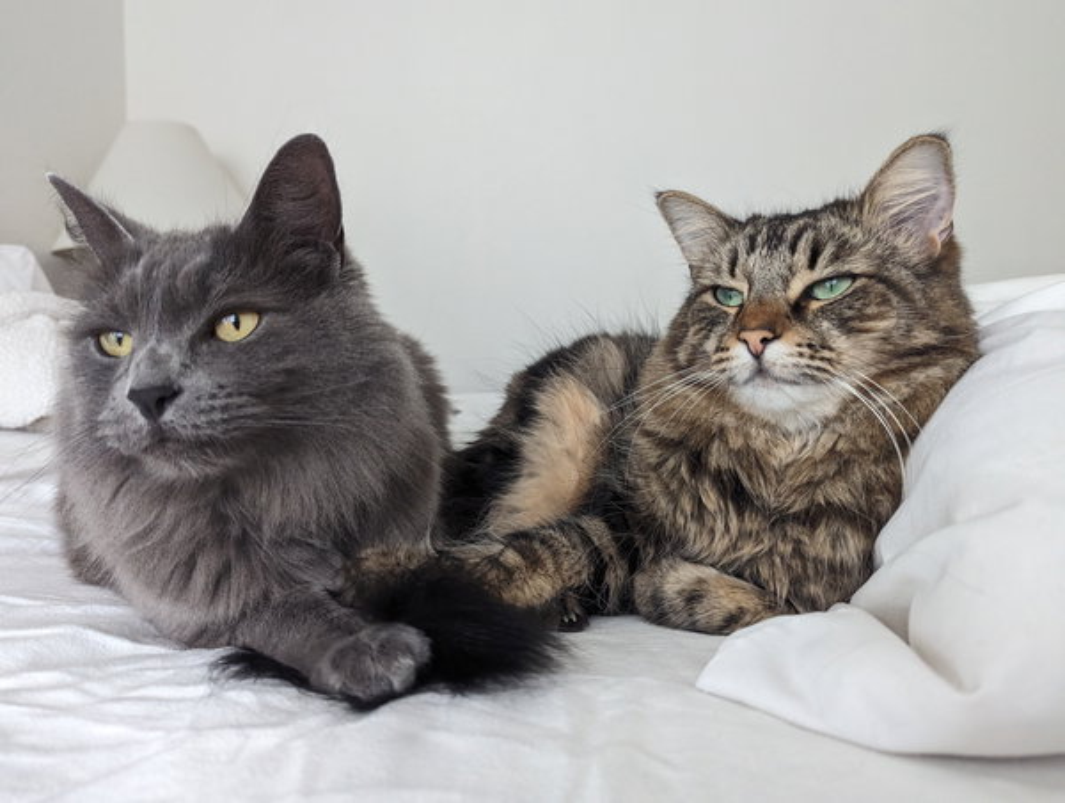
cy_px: 402
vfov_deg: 57.0
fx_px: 740
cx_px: 532
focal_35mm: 24
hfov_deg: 71.5
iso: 583
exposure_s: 1/343
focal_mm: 6.81
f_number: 1.85
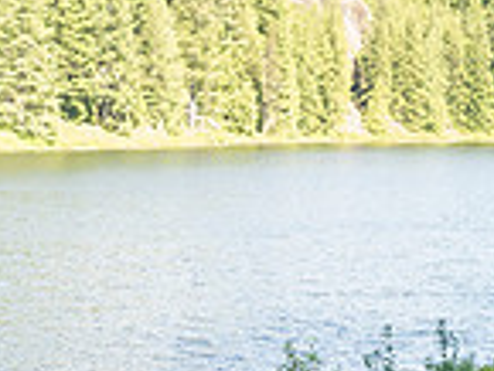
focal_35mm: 96
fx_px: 1371
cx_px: 187
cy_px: 441
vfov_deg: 14.9
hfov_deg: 20.4
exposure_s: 1/1000
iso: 1250
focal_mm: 12
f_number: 2.8
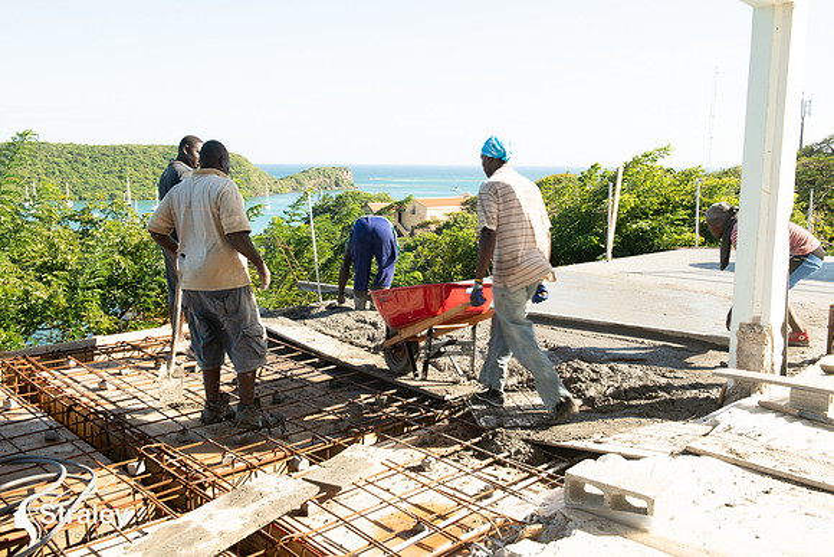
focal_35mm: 32
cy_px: 278
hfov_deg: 58.7
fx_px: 741
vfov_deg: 41.1
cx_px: 417
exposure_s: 1/60
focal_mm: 32
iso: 72
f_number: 13
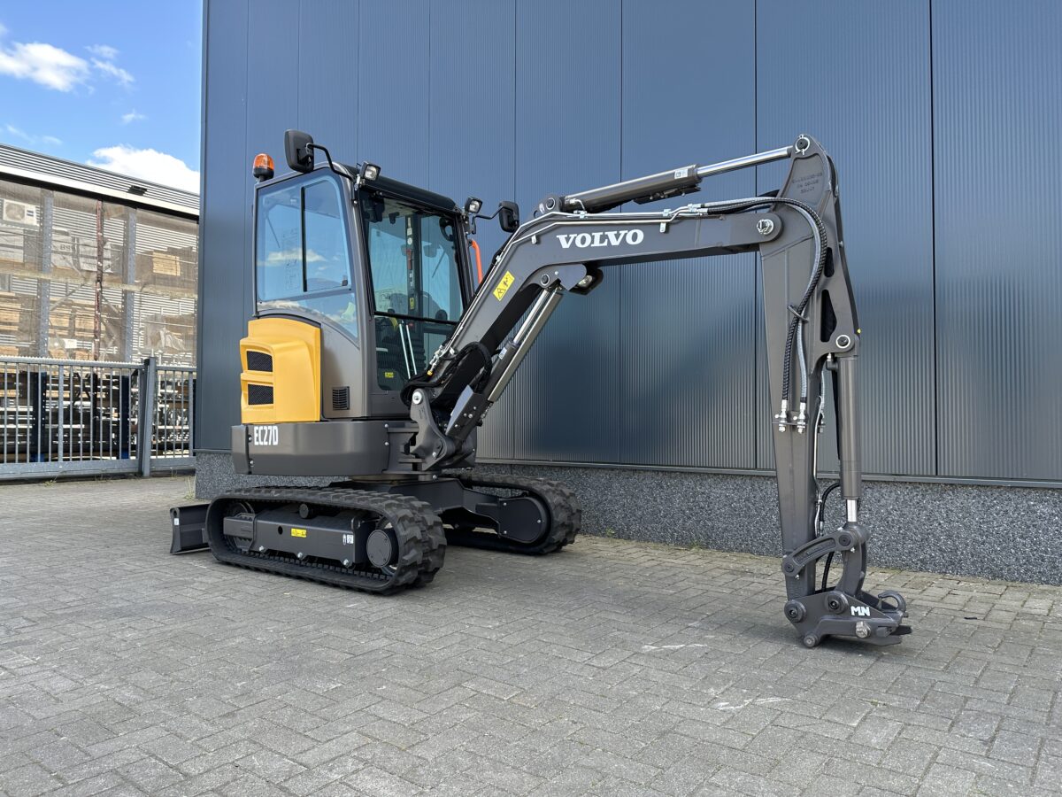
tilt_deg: +0.7
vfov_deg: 56.8
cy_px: 398
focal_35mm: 24
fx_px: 736
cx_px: 531
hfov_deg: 71.6
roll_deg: -0.3
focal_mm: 6.86
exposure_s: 1/543
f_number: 1.78
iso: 80
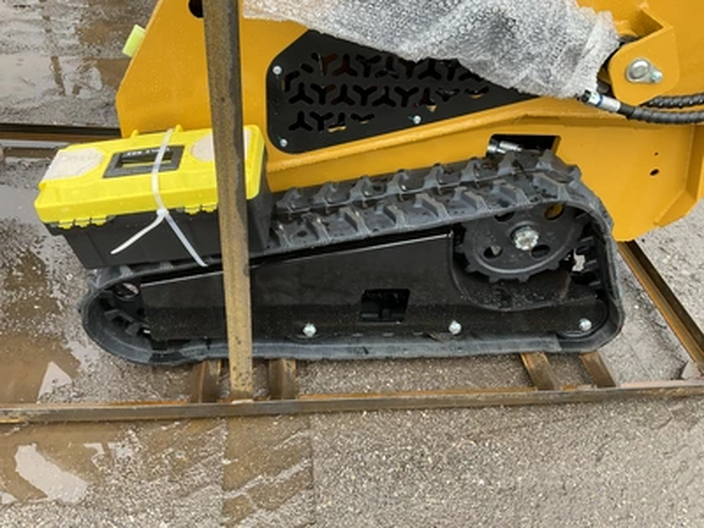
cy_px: 264
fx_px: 590
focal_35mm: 29
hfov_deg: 61.7
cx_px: 352
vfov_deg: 48.2
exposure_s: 1/122
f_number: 1.8
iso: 50
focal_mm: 3
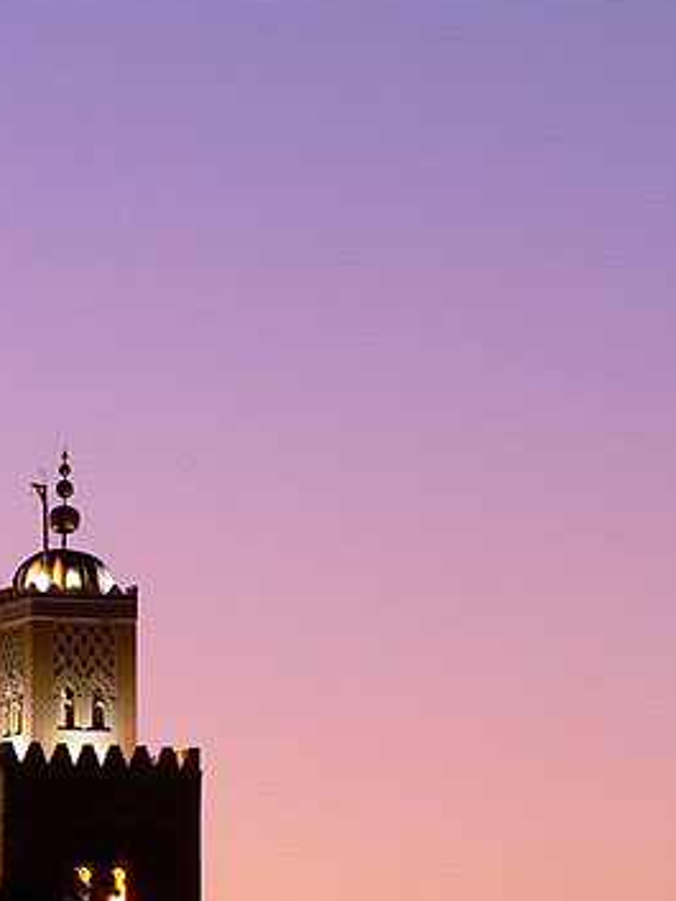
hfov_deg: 4.5
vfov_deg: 5.9
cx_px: 327
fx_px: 8665
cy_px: 646
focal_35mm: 333
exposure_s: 1
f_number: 8
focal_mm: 37.7
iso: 100
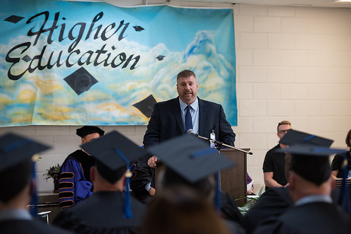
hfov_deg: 17.6
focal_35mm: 116
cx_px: 176
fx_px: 1131
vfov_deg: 11.8
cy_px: 117
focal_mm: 116
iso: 2000
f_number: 3.5
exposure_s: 1/200
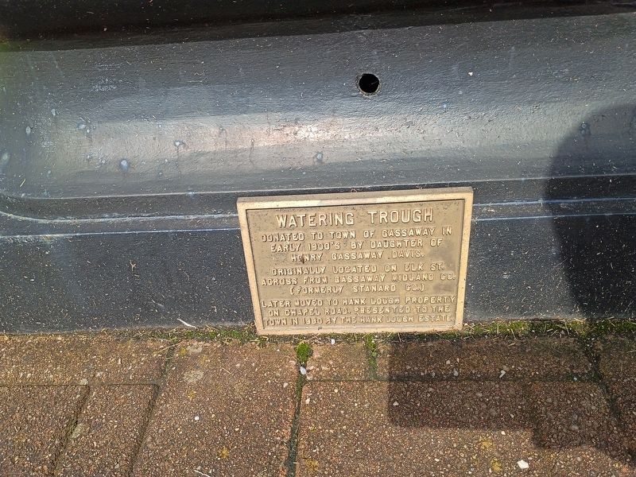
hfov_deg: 61.7
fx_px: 533
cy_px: 238
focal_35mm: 29
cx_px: 318
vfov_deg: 48.2
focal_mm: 4.27
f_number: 1.8
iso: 100
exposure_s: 1/601
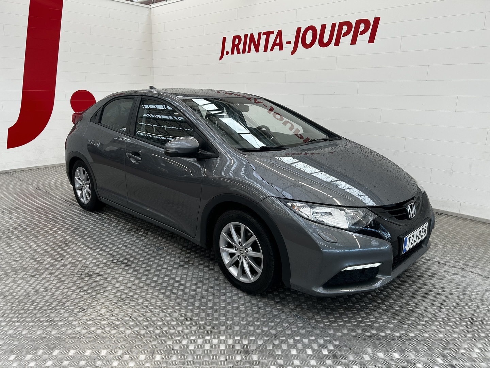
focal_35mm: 26
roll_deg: +0.6
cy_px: 184
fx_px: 368
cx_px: 245
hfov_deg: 67.3
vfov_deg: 53.1
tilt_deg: -12.1
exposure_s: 1/115
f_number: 1.5
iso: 32
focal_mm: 5.7
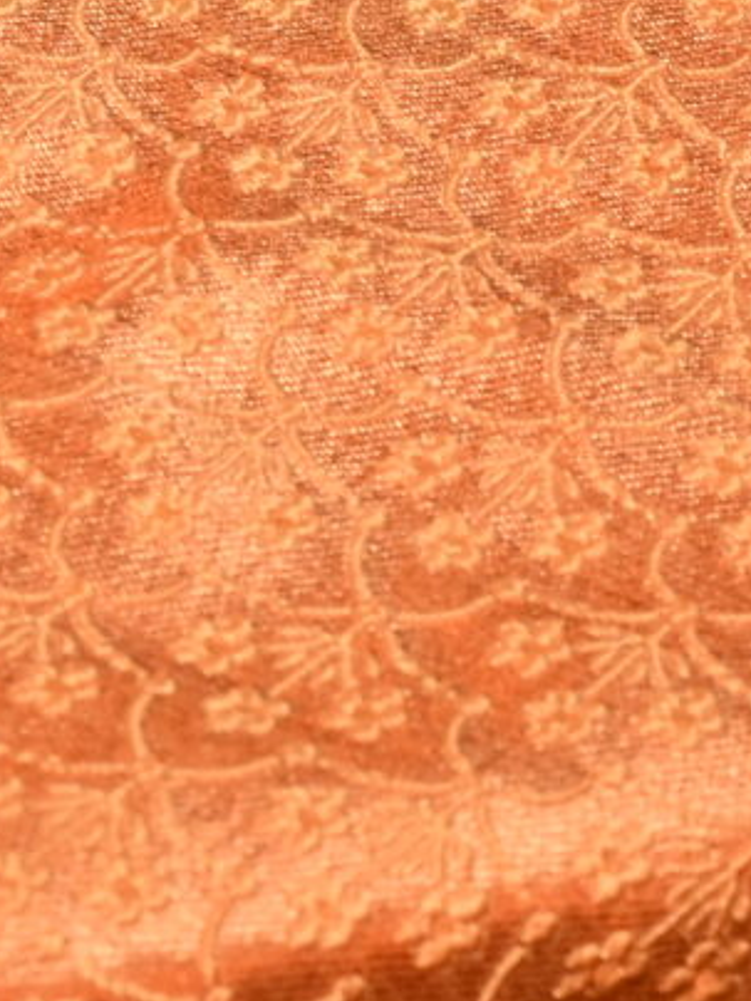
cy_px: -918
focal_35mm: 305
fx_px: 8823
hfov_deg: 4.6
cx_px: -1899
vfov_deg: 6.3
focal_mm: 50
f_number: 6.3
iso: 640
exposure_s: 1/125
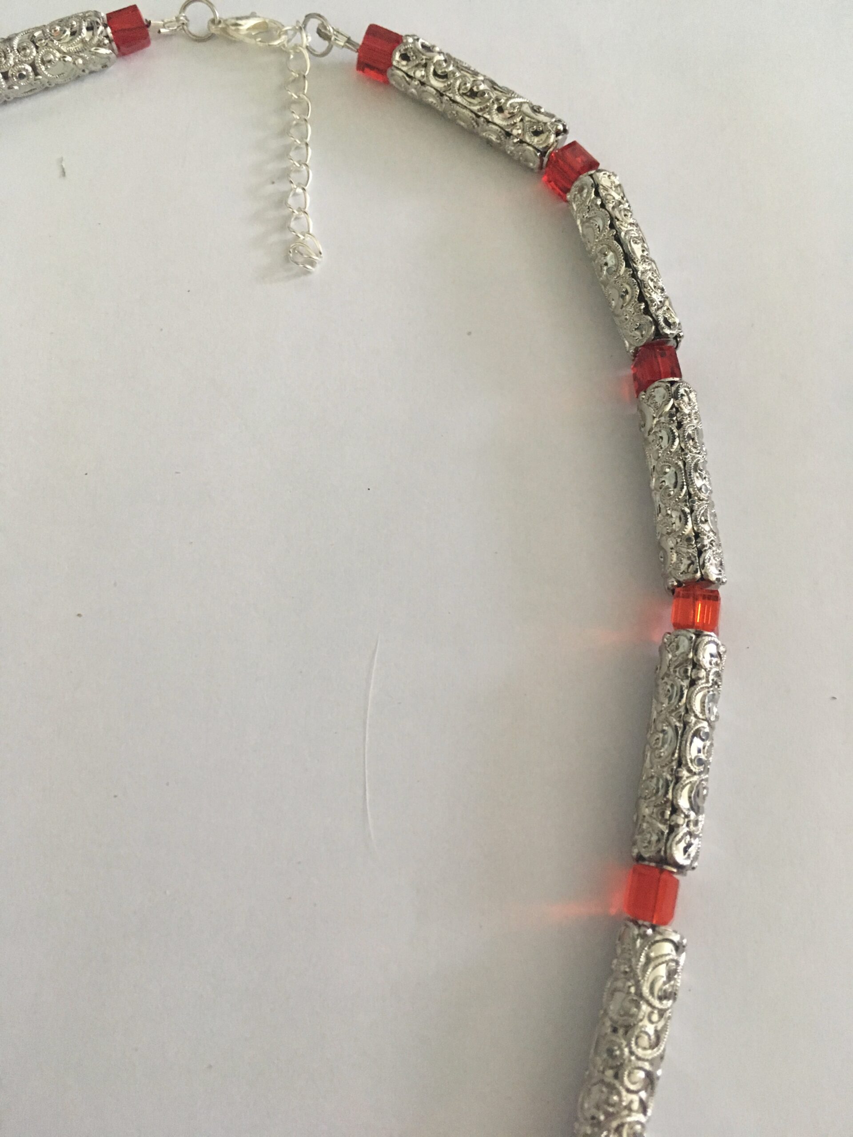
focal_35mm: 29
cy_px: 568
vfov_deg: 61.7
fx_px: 953
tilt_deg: -73.4
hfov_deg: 48.2
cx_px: 426
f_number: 2.2
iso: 160
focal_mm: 4.15
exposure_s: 1/30
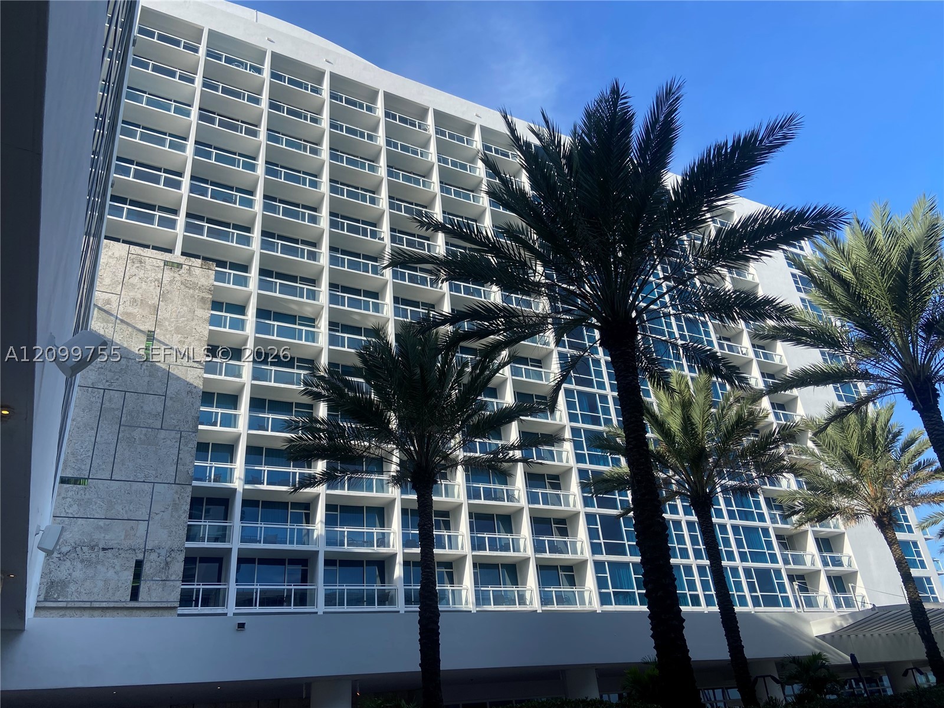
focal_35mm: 26
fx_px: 709
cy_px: 354
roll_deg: +3.6
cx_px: 472
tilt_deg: +26.3
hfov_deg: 67.3
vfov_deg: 53.1
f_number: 1.8
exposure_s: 1/1272
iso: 32
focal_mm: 4.25
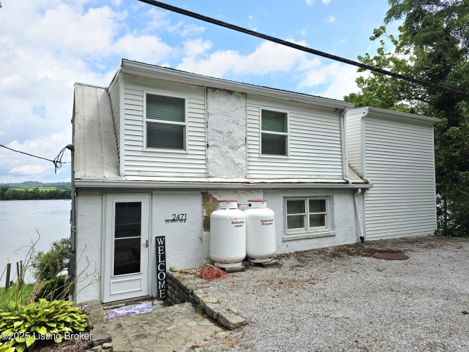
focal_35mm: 23
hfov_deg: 73.9
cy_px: 176
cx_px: 234
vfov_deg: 58.9
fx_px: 312
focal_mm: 6.3
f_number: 1.7
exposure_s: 1/769
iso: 12
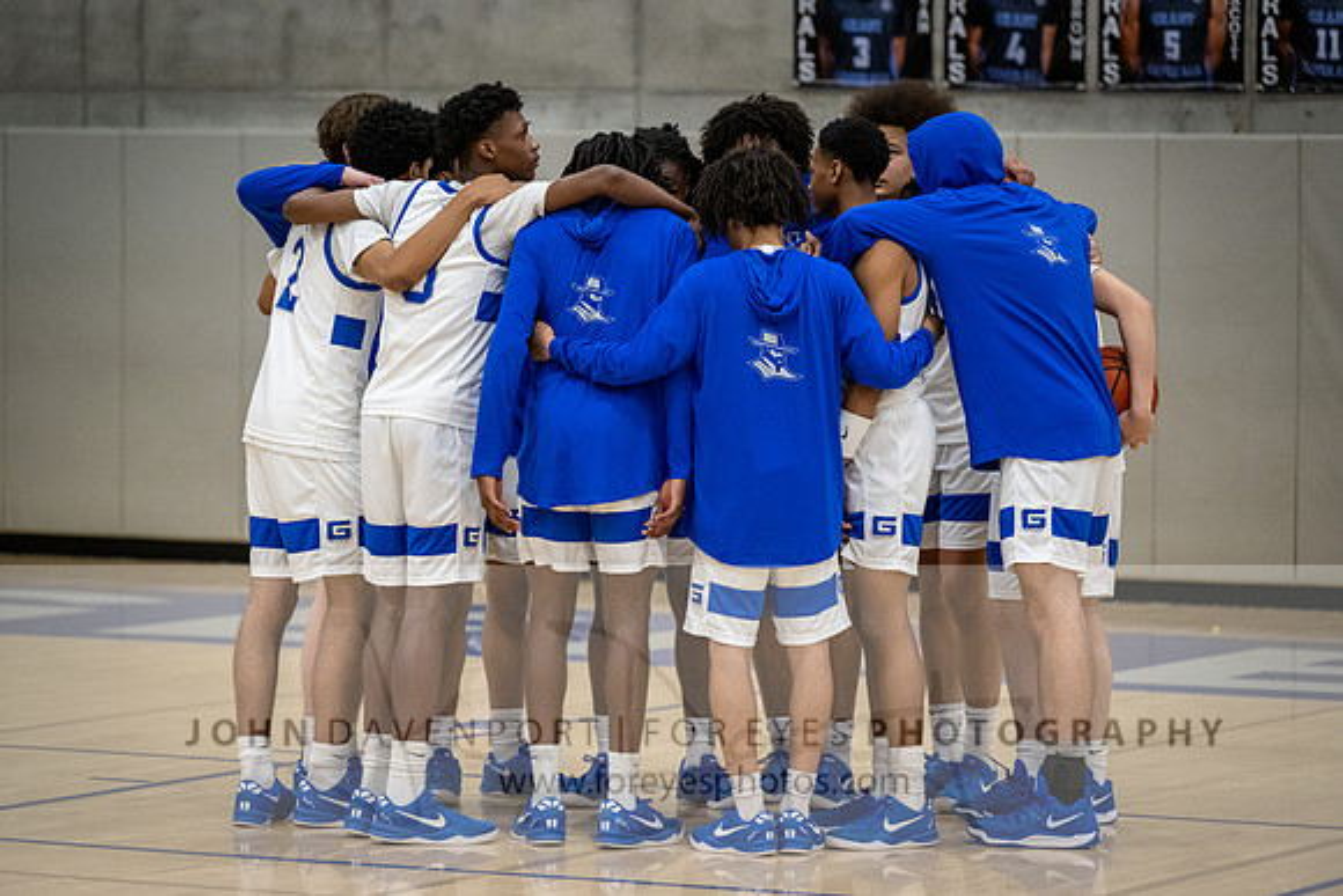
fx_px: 5970
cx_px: 672
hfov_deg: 12.8
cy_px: 448
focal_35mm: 160
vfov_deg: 8.6
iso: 7200
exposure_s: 1/1000
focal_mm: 160
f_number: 2.8
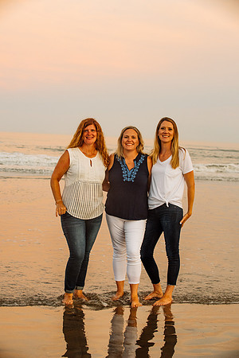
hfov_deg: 17.1
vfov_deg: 25.4
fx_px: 797
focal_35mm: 80
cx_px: 120
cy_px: 179
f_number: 6.3
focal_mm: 80
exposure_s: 1/100
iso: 800
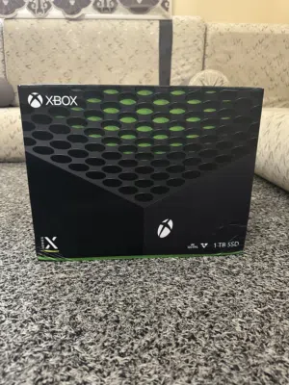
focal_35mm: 24
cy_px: 192
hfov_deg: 56.8
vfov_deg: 71.6
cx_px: 144
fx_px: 267
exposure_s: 1/33
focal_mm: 6.86
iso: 800
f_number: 1.78
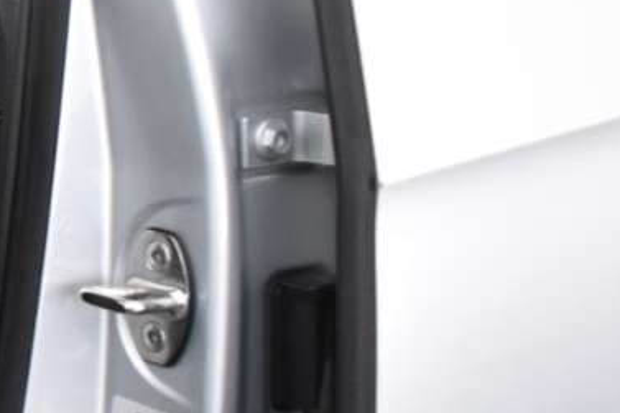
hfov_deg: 14.9
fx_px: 1997
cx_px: -569
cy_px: 184
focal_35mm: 116
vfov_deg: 11.8
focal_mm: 18
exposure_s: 1/30
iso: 1800
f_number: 3.5
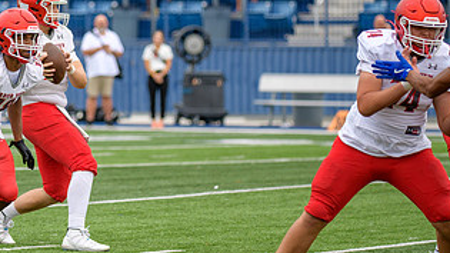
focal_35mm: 309
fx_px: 3686
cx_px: 49
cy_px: 82
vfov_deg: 3.9
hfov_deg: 7.0
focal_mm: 160
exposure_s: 1/800
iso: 250
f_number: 2.8
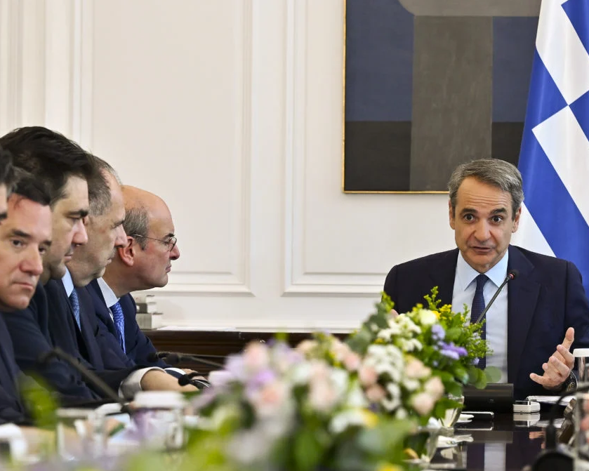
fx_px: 3556
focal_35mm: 204
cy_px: 236
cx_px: 297
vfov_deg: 7.6
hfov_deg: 9.5
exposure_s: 1/200
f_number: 5.6
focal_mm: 120
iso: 1400
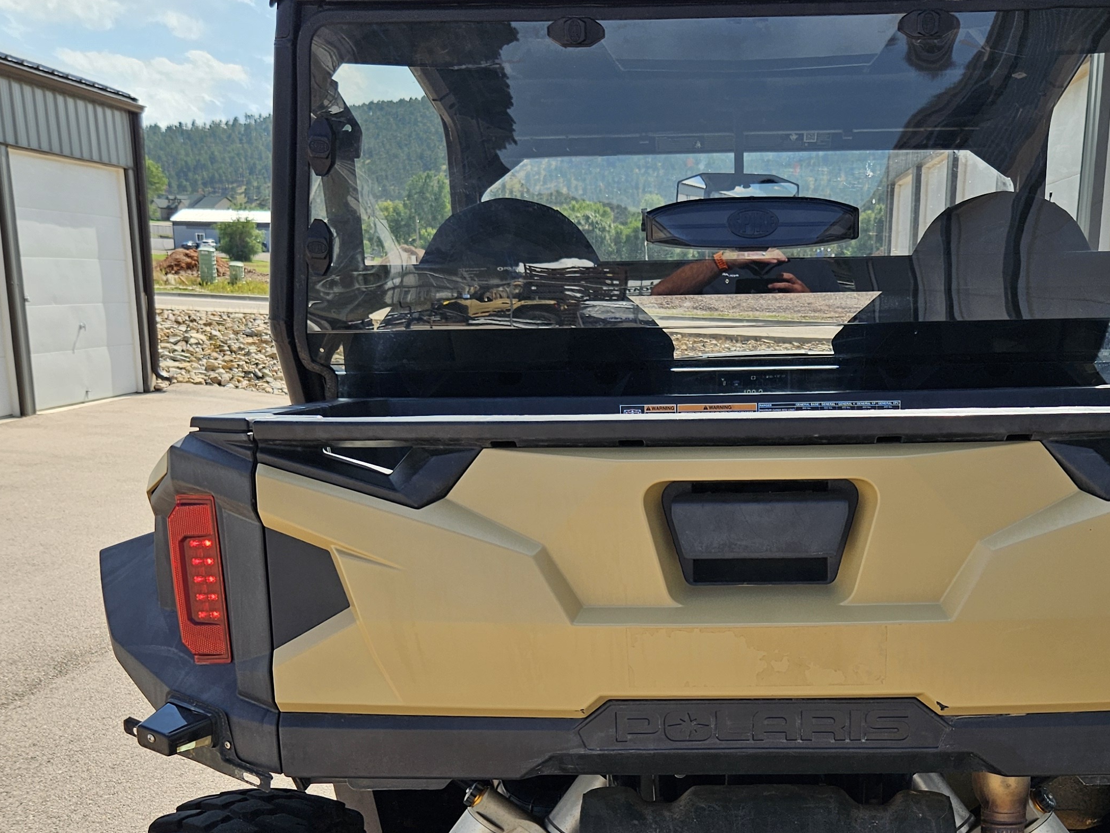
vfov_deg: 32.1
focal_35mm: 44
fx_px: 1411
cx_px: 699
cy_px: 649
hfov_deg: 42.6
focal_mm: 5.4
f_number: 1.8
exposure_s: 1/1276
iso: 25
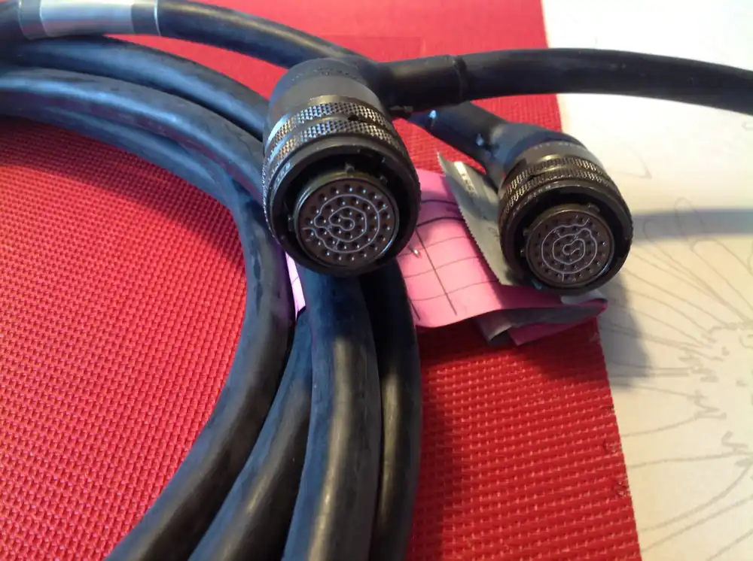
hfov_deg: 52.7
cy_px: 280
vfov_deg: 40.6
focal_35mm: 35
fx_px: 760
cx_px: 376
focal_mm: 4.28
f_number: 2.4
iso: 100
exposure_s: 1/15
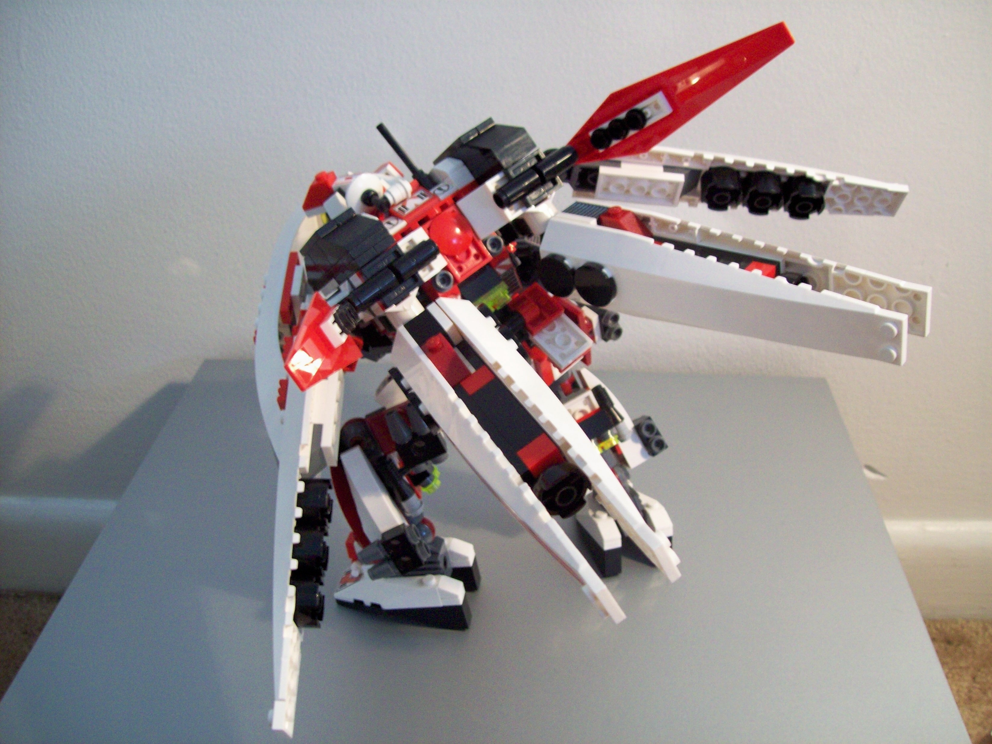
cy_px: 372
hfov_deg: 51.4
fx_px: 1032
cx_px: 496
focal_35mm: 36
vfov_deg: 39.7
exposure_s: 1/10.6
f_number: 2.7
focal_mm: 6
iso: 160
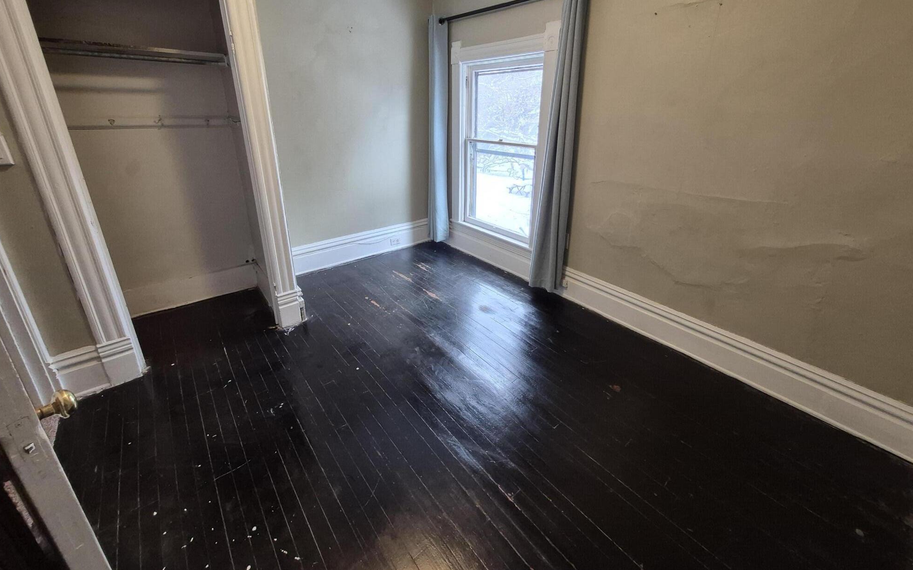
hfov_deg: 105.3
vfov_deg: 77.7
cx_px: 458
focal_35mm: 14
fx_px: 348
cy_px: 227
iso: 200
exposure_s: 1/60
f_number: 2.2
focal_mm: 1.74
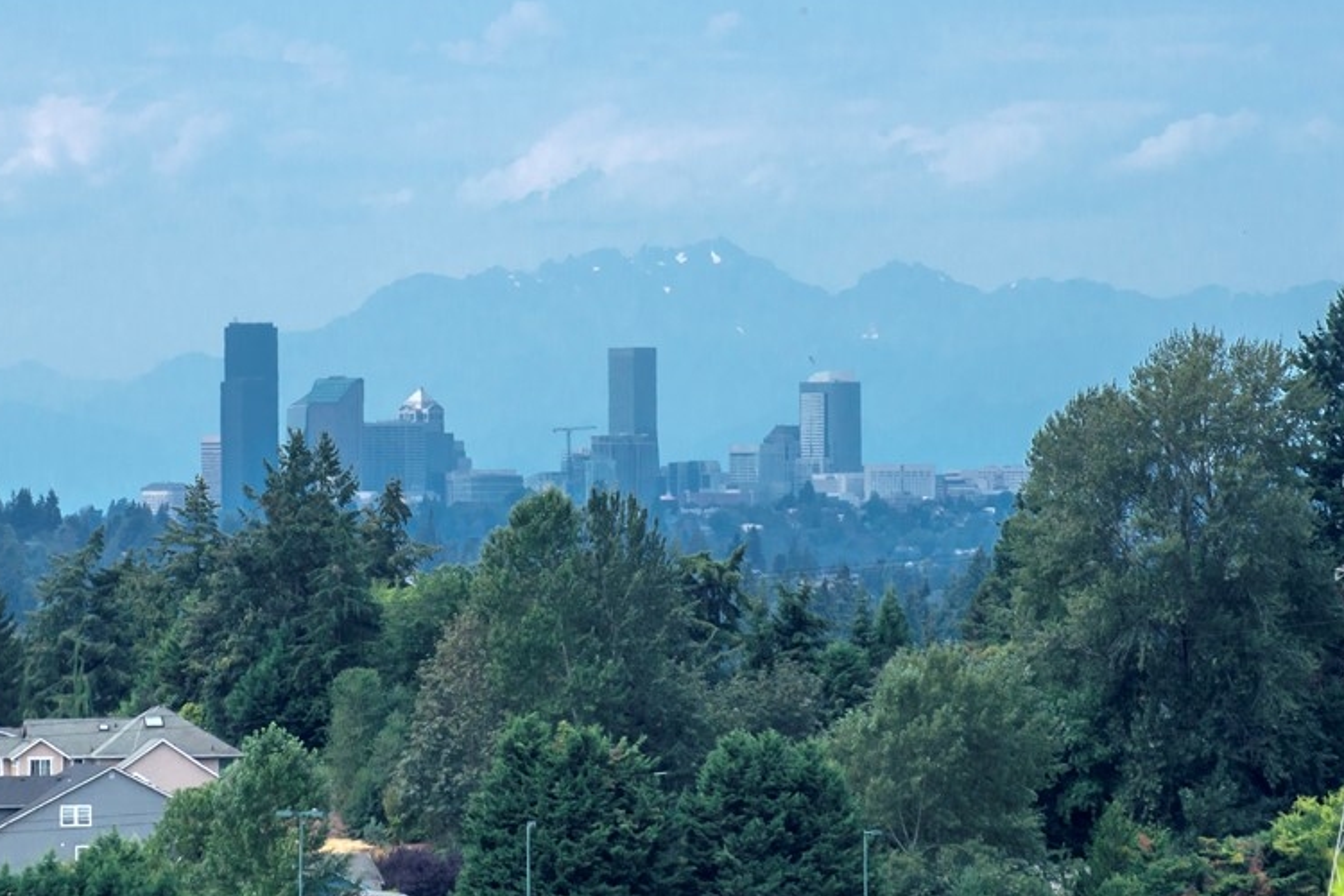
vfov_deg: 4.2
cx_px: 405
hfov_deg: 6.3
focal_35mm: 328
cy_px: 261
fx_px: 12244
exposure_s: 1/1250
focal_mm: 145
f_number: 8
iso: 250
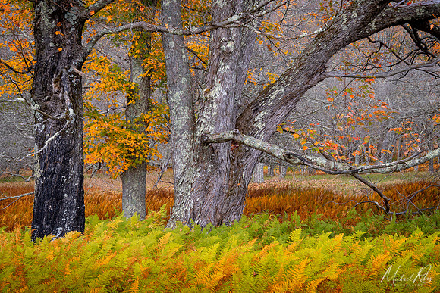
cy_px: 146
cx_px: 220
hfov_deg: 31.9
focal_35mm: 63
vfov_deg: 21.6
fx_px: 770
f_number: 11
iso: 100
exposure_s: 1/50
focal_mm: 42
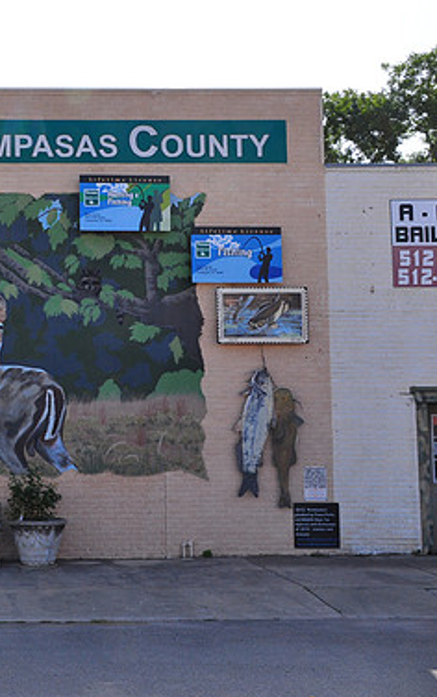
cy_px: 354
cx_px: -7
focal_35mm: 61
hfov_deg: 20.6
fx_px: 1161
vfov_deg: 33.5
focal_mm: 26
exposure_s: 1/125
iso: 200
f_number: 14
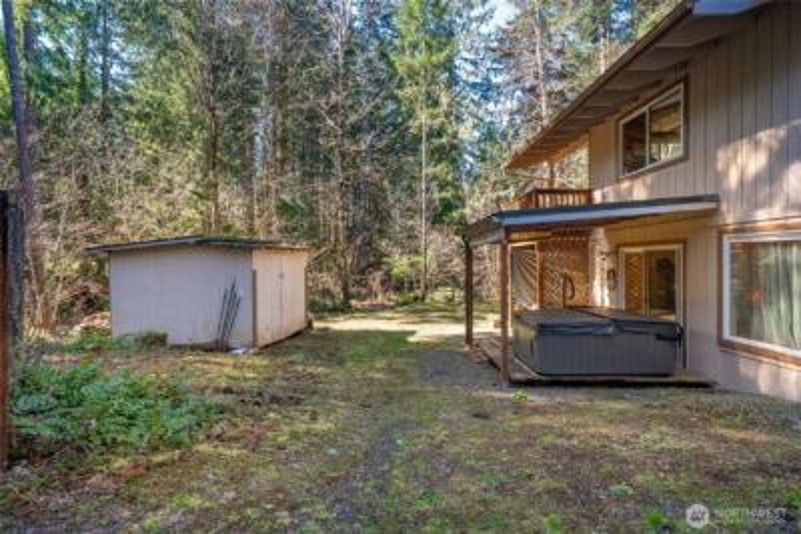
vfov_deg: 73.8
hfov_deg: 96.7
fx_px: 356
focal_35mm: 16
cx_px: 400
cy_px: 267
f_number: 7.1
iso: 200
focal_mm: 16
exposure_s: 1/30
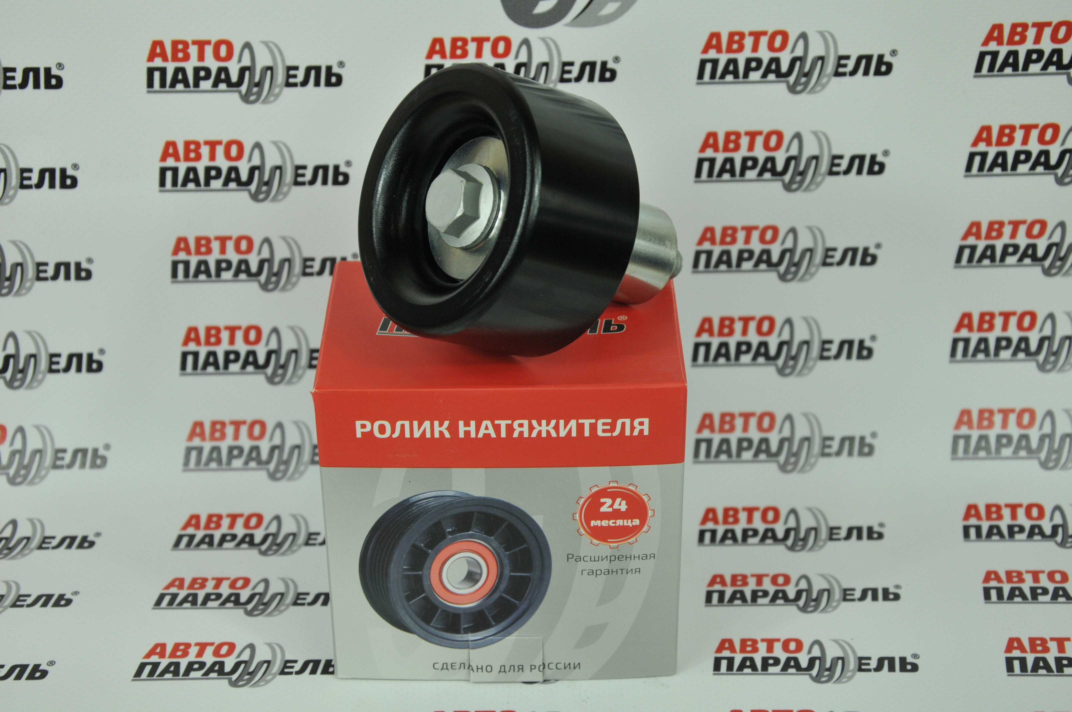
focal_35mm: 68
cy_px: 356
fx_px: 2008
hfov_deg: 29.9
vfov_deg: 20.1
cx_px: 536
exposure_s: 1/200
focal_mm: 45
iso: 500
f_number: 7.1
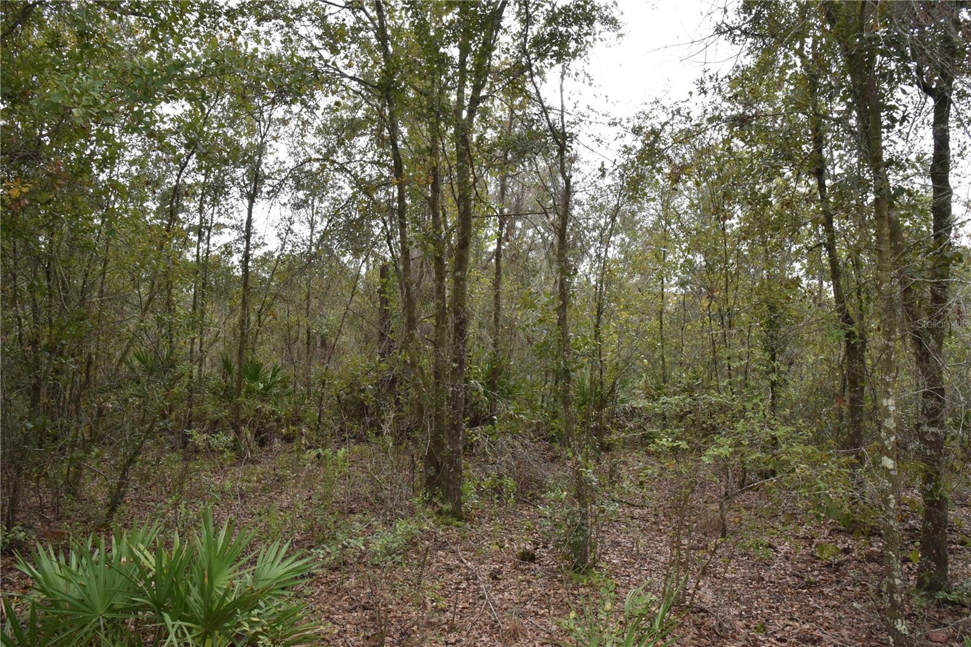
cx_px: 486
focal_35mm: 24
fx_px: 647
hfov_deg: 73.7
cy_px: 324
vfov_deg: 53.1
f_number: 18
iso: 1250
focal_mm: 24
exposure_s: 1/200
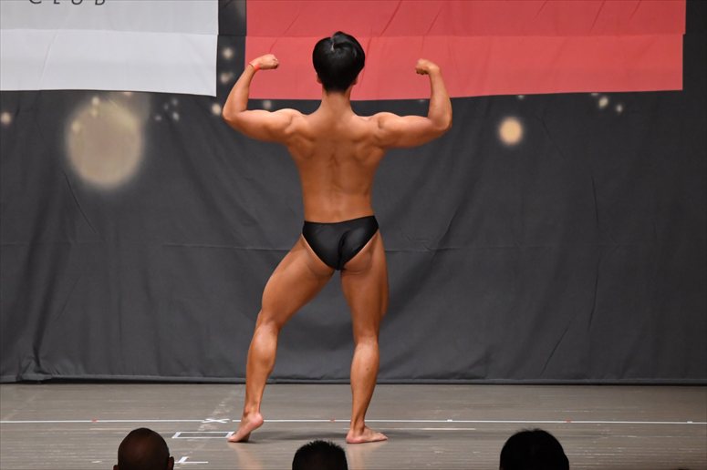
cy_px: 235
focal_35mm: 217
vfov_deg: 6.3
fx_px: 4260
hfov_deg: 9.5
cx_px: 354
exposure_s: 1/400
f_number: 5.6
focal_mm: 145
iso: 6400
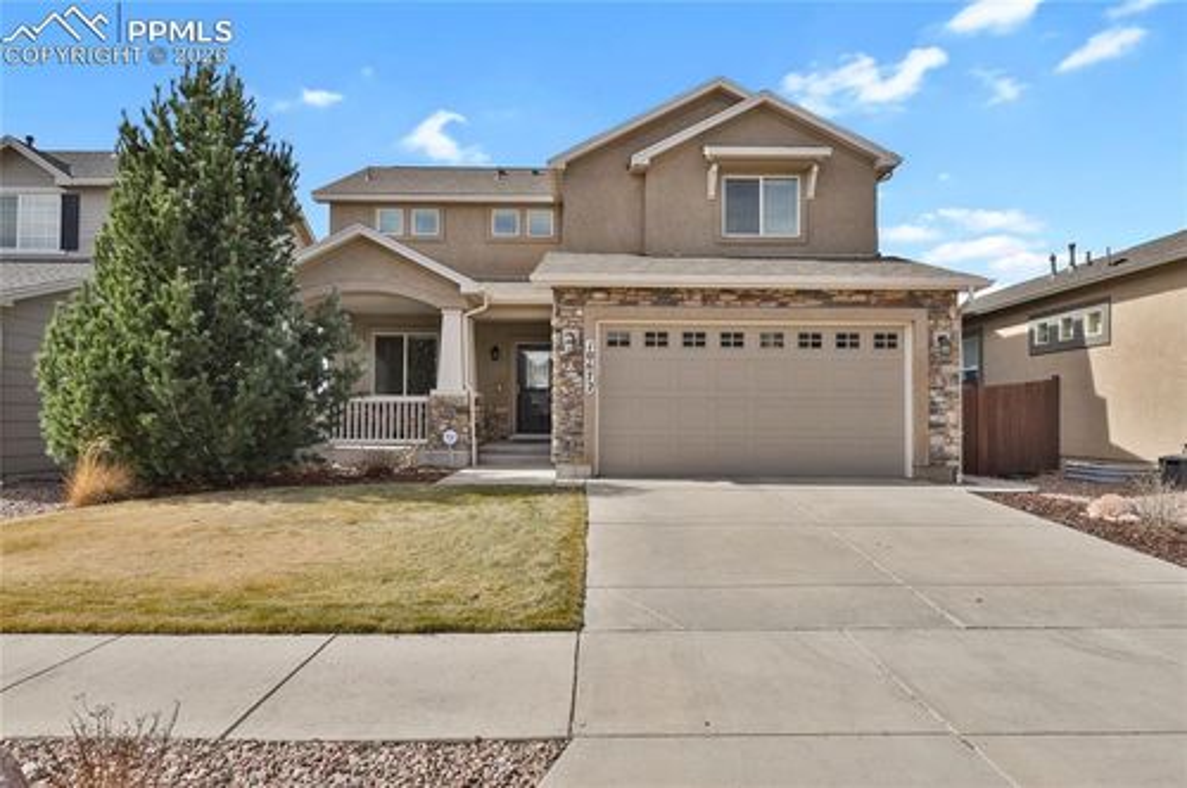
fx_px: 692
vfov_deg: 59.4
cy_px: 394
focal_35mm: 21
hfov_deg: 81.3
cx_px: 594
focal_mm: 21
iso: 250
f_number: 8
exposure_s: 1/125
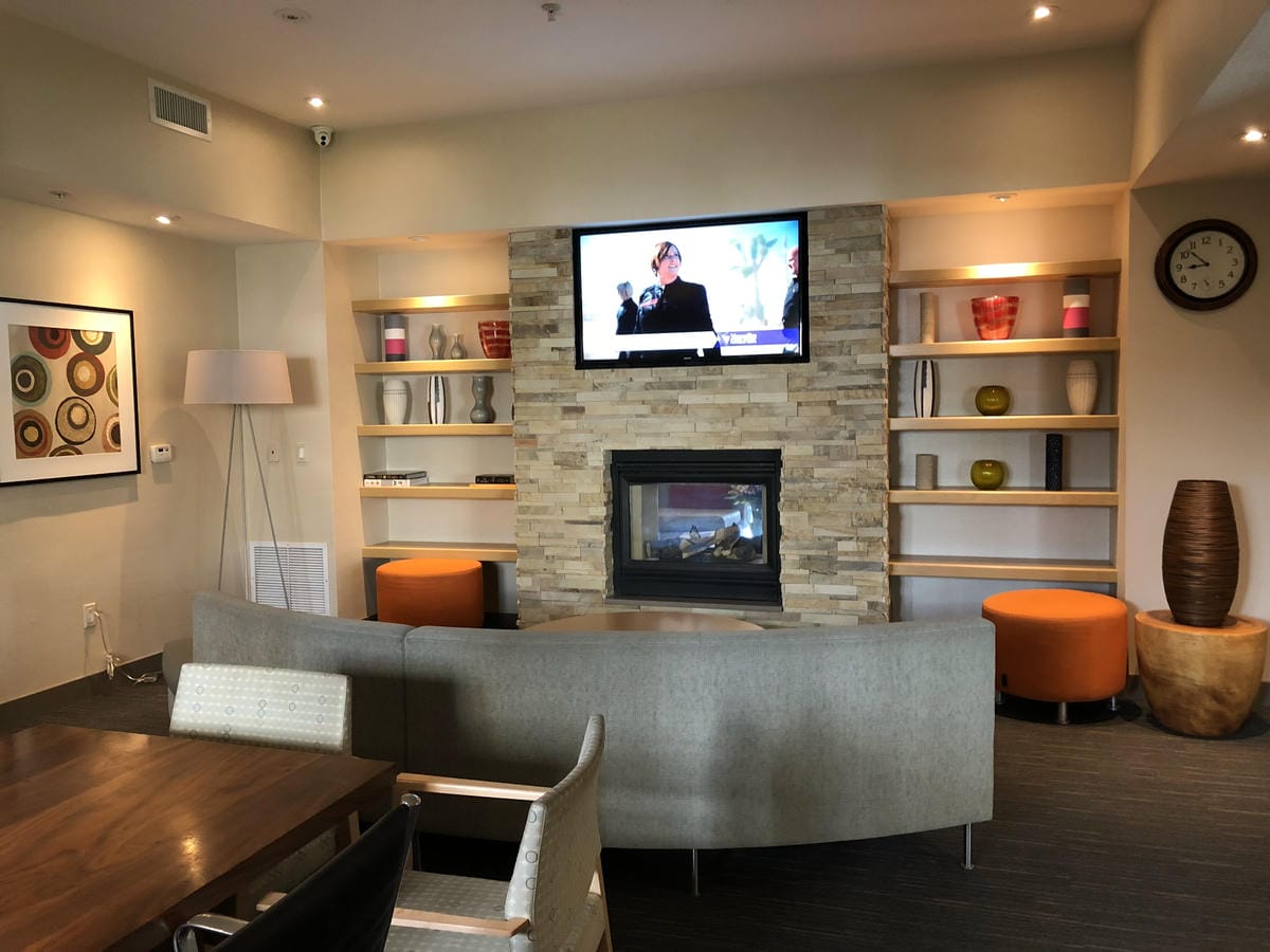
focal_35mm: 28
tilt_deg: -6.3
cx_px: 635
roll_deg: +0.7
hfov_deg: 63.4
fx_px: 1027
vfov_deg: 49.7
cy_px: 476
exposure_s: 1/15
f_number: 1.8
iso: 80
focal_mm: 3.99
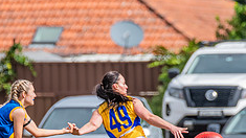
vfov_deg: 0.8
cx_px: 169
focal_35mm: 1502
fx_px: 9794
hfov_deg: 1.4
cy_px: 125
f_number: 9
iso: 800
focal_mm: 550
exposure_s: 1/1600
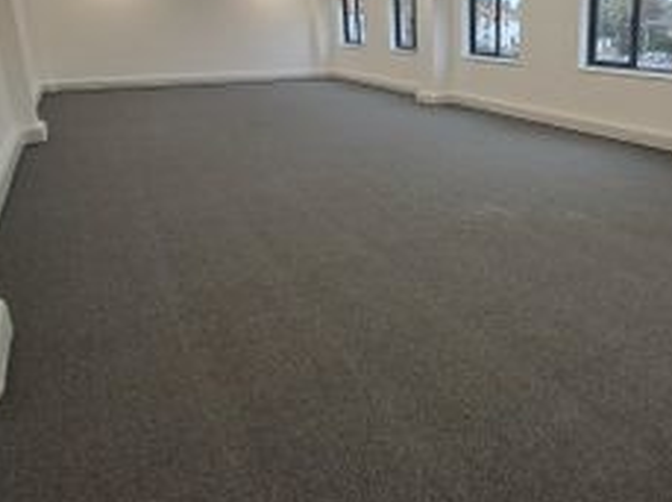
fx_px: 543
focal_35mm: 28
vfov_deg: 48.6
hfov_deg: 59.9
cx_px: 508
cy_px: 159
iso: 50
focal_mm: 1.64
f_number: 2.2
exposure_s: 1/60
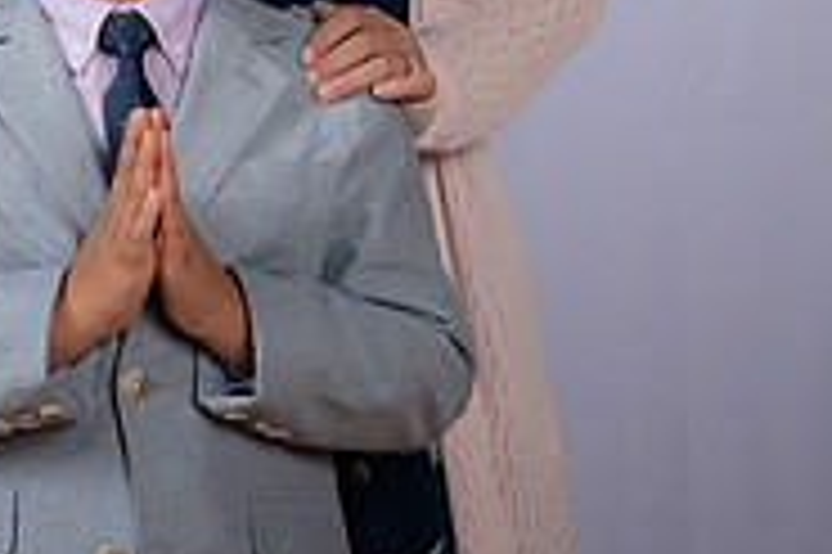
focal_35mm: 219
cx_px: -130
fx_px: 5057
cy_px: -261
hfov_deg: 9.3
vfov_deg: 6.2
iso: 250
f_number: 8
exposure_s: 1/160
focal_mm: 70
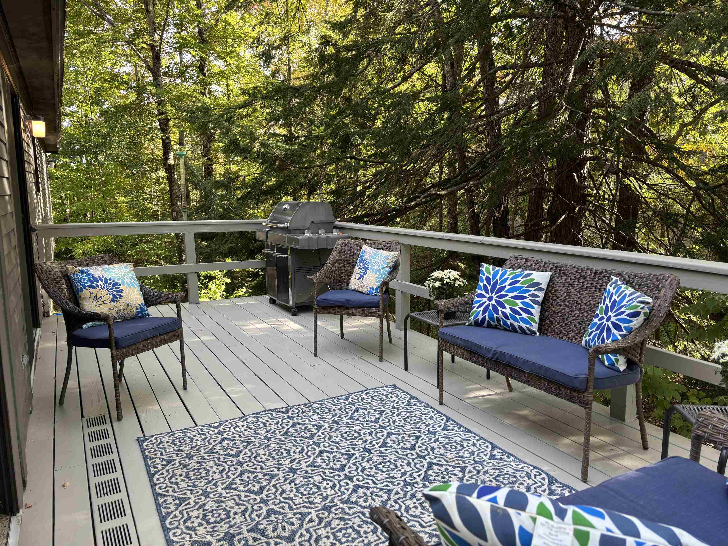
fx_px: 547
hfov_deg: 67.3
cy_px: 273
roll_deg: -0.4
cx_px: 364
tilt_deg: -9.1
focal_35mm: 26
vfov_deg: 53.1
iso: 32
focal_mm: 5.96
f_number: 1.6
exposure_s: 1/126
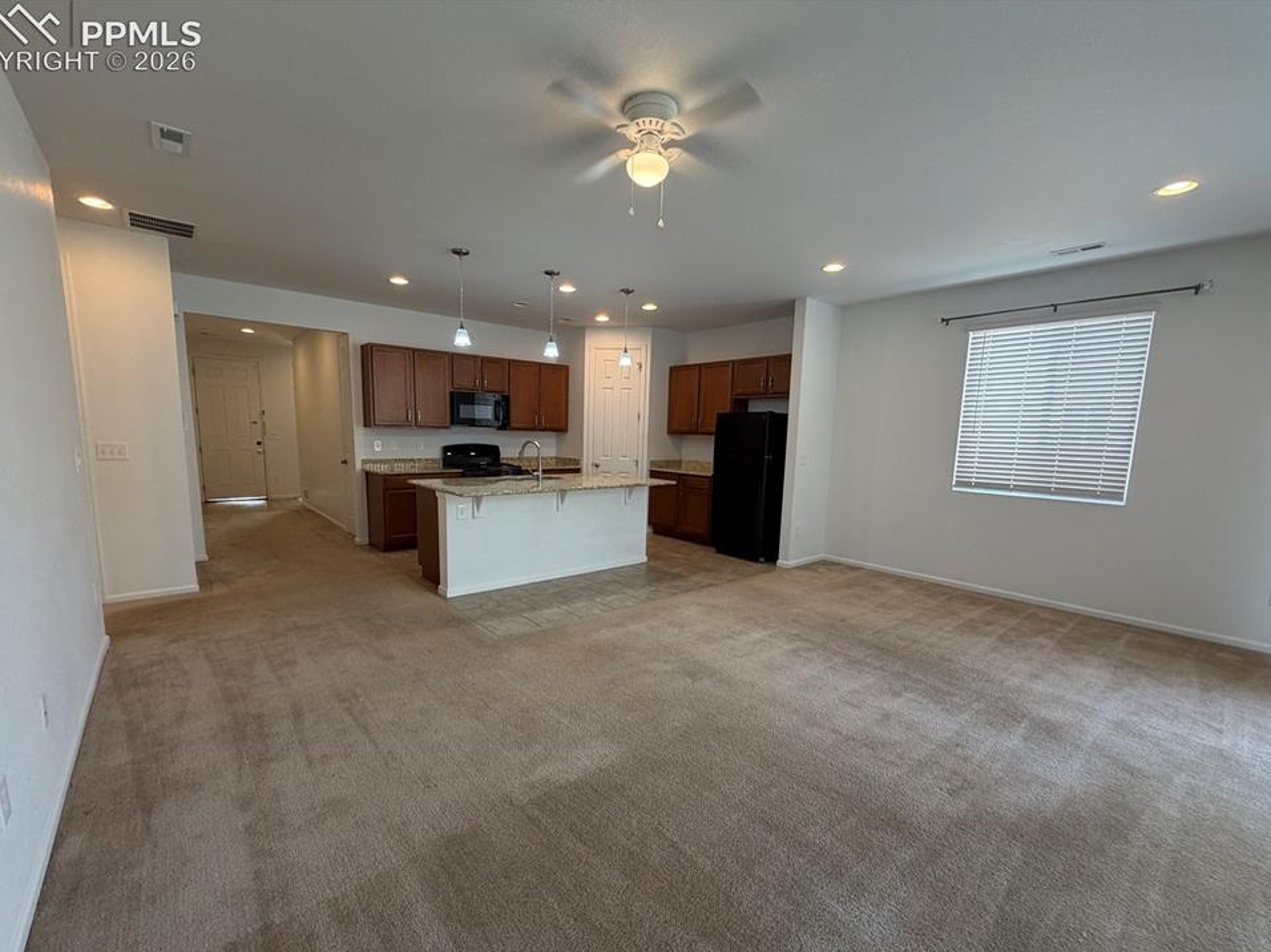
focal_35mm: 15
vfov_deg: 81.6
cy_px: 507
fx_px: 550
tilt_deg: -6.5
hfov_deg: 98.2
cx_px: 616
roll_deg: -1.1
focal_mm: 2.22
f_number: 2.2
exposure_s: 1/120
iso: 200
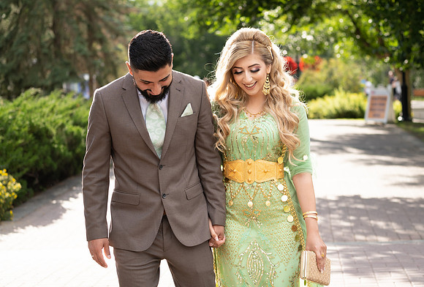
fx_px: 1099
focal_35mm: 93
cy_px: 134
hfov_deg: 21.8
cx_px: 238
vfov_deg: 14.9
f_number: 4
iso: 100
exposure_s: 1/250
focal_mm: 81
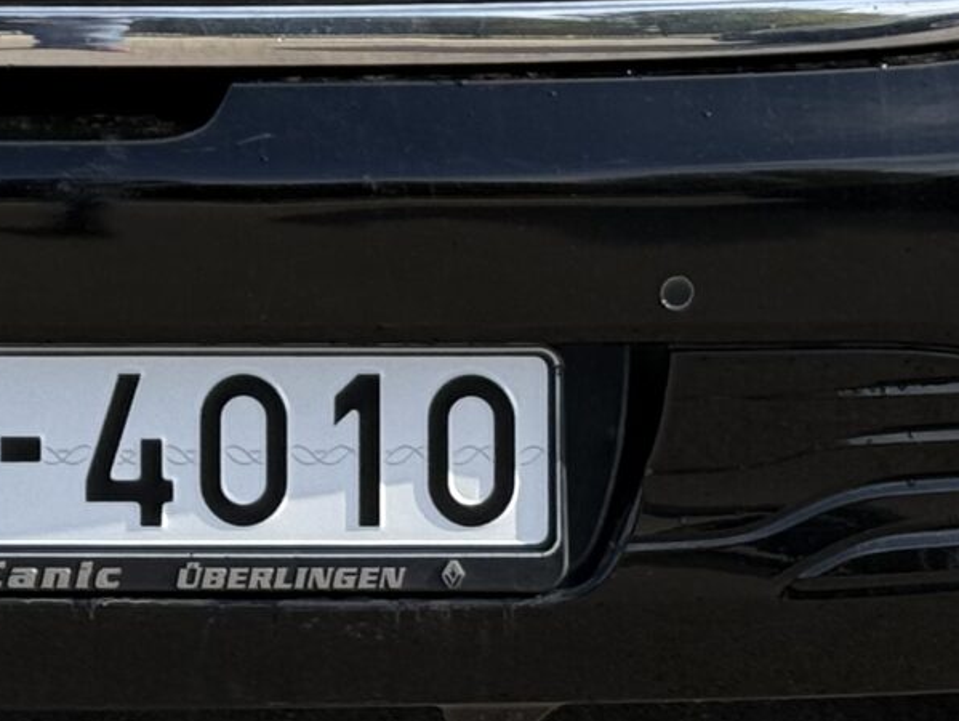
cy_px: -421
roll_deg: -1.7
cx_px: 53
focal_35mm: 205
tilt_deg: -15.9
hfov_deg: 9.6
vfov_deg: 7.1
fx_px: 5683
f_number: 1.78
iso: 100
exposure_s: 1/2342
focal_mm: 6.76
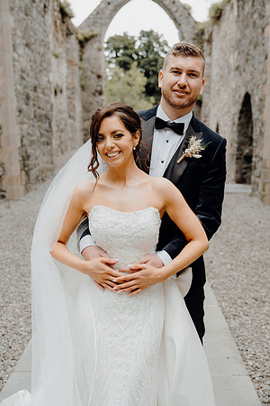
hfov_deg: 34.2
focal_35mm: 39
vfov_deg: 49.6
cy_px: 203
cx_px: 135
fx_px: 439
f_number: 3.5
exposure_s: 1/160
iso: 125
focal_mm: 39
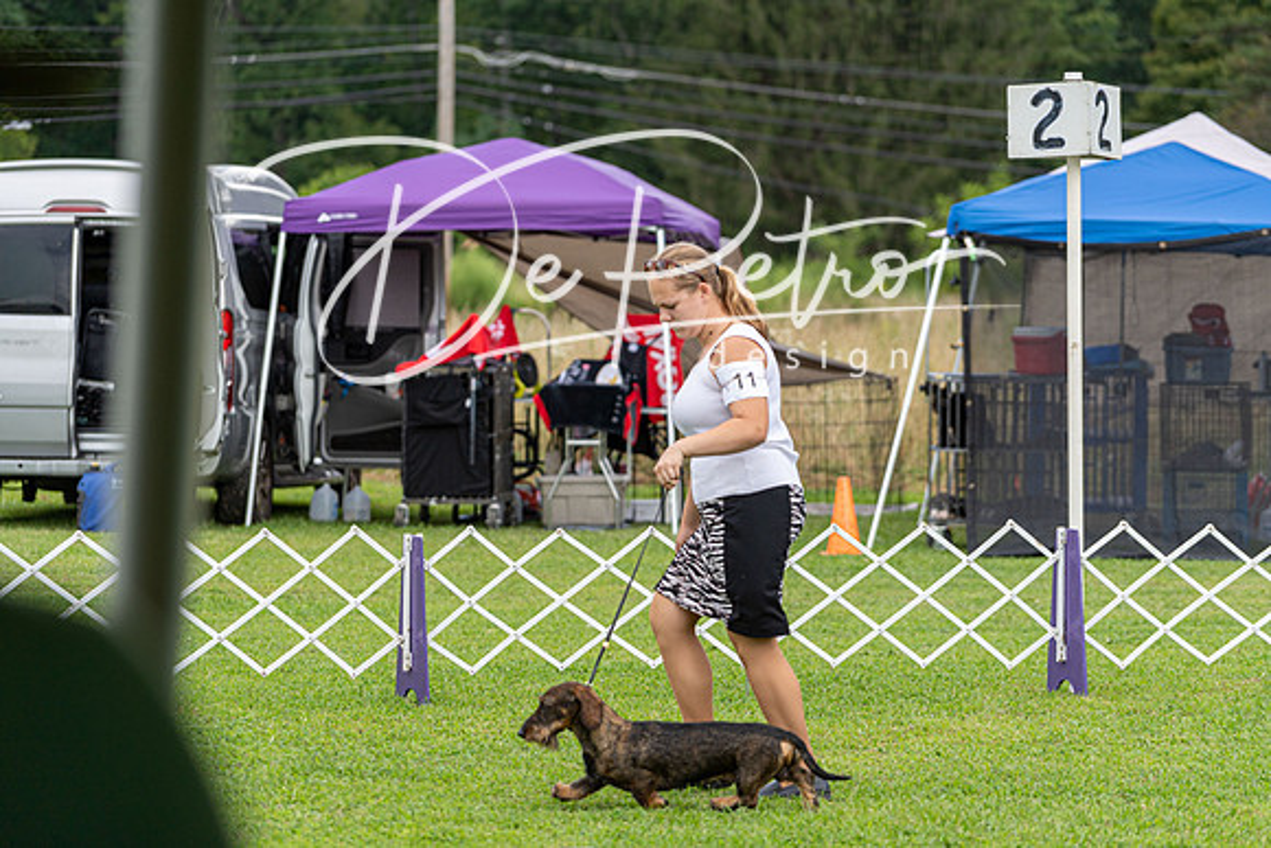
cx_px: 636
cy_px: 424
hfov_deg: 12.5
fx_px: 5791
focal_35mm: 164
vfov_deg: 8.4
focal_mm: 164
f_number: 4
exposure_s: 1/1000
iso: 250
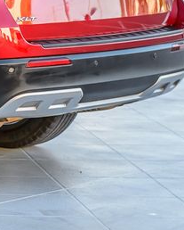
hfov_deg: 5.3
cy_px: -17
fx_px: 1937
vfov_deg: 6.7
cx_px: -249
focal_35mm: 285
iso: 400
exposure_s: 1/500
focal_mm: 70
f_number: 4
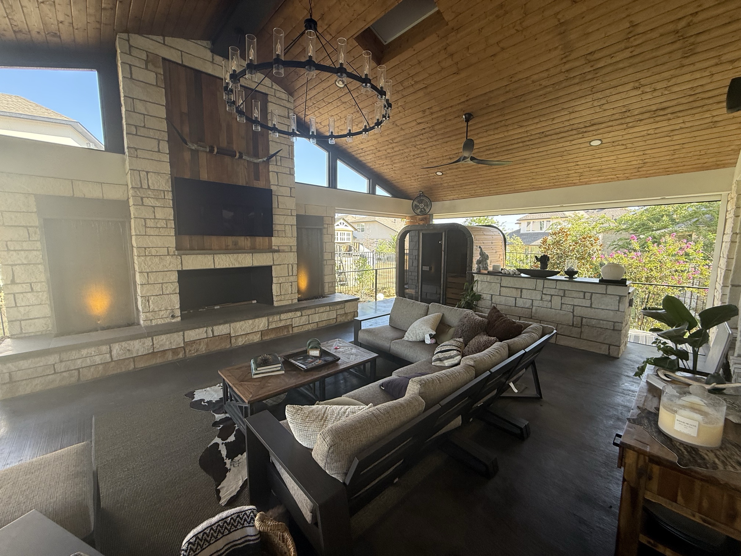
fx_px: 300
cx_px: 370
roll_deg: -0.3
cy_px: 278
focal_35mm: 14
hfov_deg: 102.1
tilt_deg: -5.9
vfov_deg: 85.7
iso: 64
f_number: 2.2
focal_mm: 2.22
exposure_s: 1/128
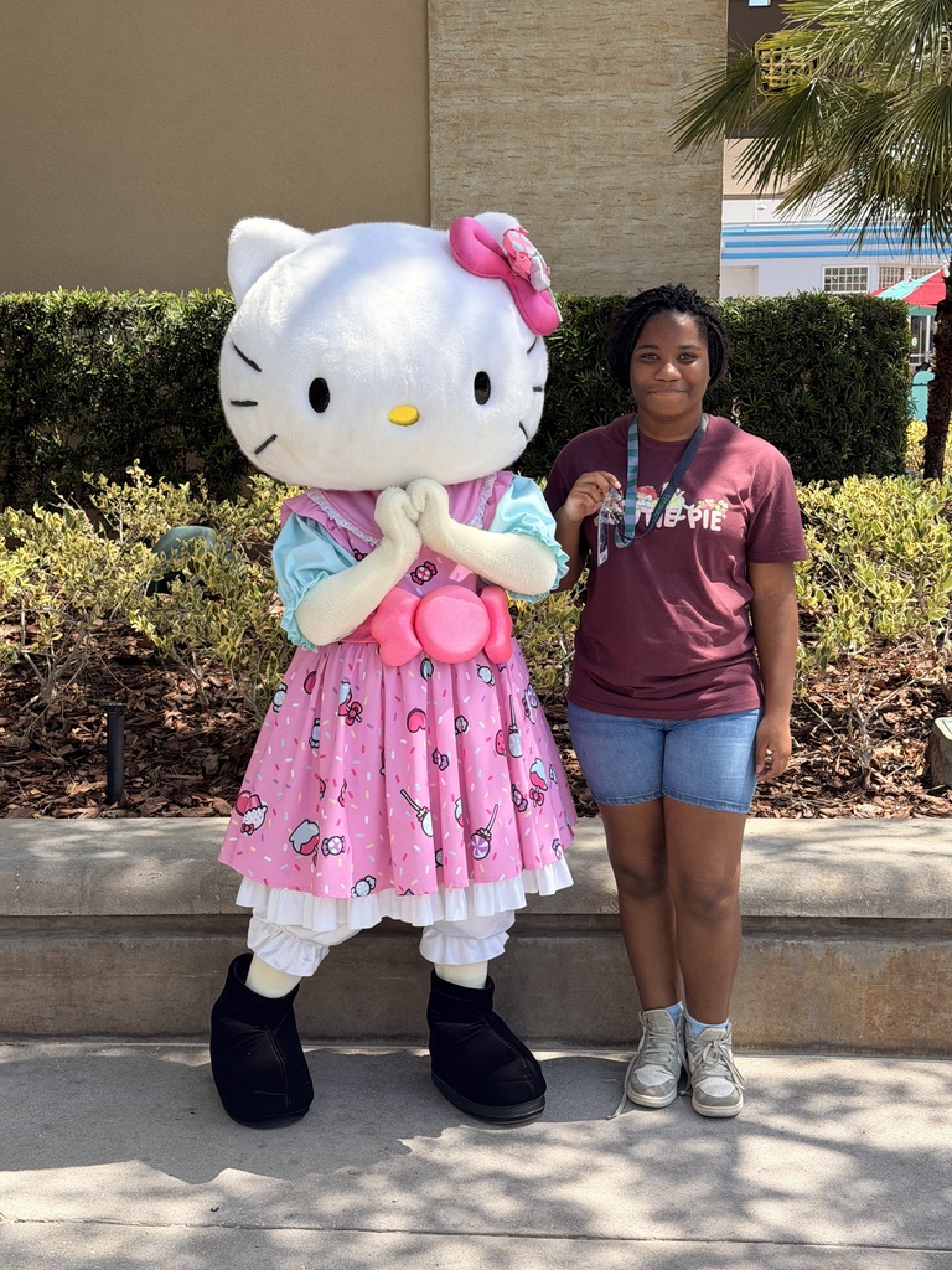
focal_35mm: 48
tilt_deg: -9.2
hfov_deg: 30.3
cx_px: 476
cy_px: 635
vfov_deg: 39.7
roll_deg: +0.7
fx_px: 1760
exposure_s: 1/2494
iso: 80
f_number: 1.78
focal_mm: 6.76
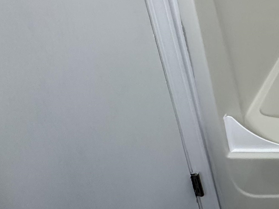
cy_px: -81
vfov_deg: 26.8
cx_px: 422
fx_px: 347
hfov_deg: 28.2
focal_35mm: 43
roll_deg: +0.0
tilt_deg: -16.3
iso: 320
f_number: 2.2
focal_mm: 2.22
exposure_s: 1/120
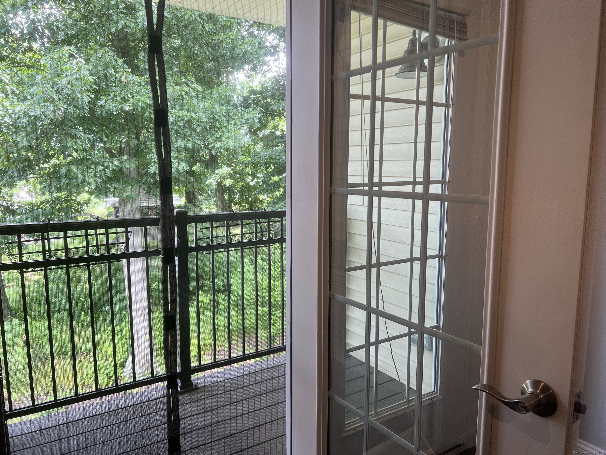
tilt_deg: -8.1
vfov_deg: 53.1
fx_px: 455
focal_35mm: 26
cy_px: 228
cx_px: 303
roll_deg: +0.4
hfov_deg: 67.3
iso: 64
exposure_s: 1/159
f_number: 1.5
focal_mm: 5.7
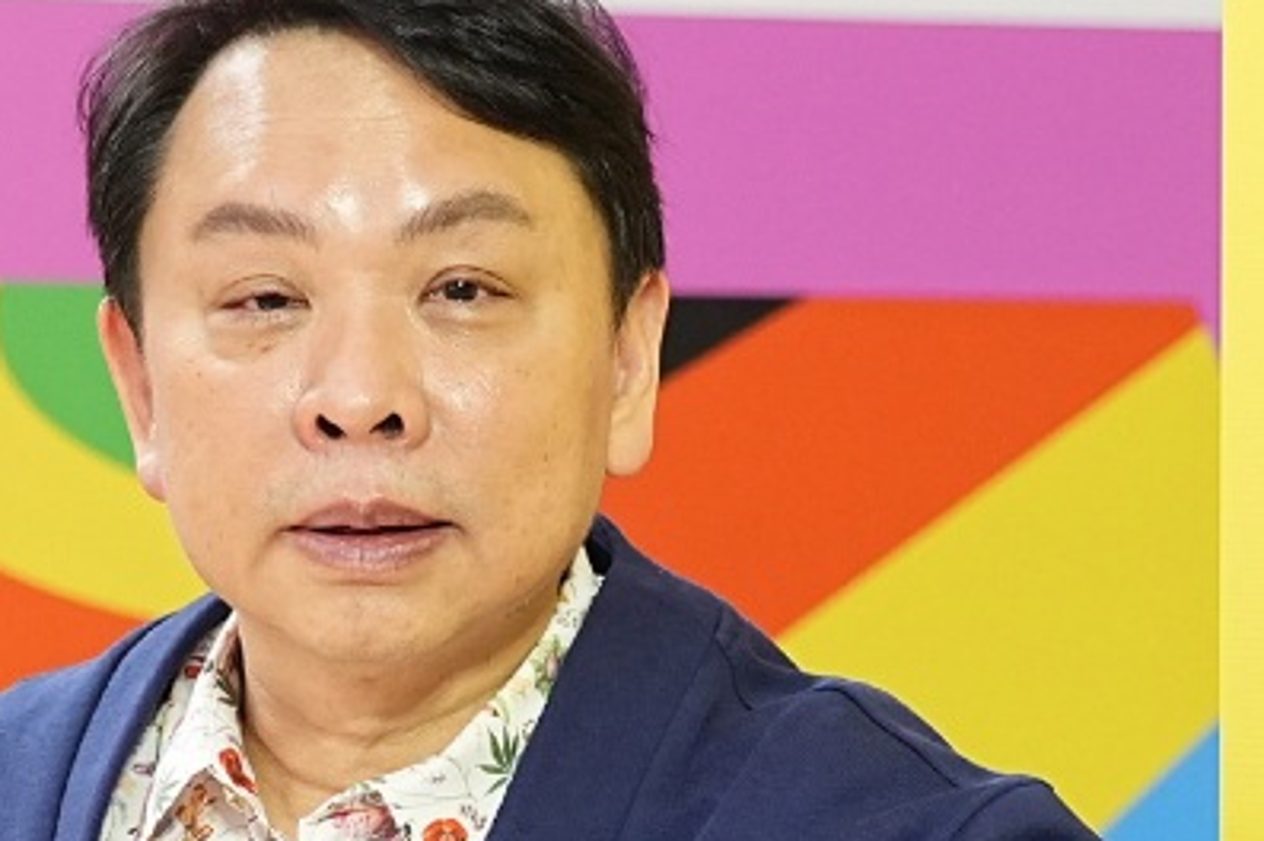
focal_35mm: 202
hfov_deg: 10.2
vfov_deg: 6.8
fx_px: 7086
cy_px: 583
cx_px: 231
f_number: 4
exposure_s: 1/200
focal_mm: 50
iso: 2000
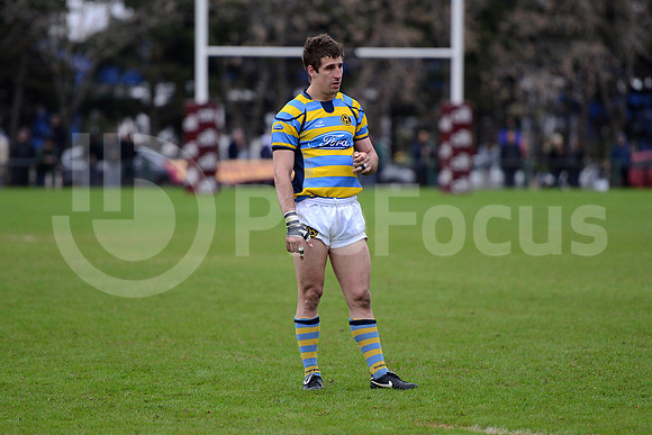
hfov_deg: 10.3
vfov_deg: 6.9
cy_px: 218
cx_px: 326
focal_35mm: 200
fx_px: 3623
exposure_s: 1/500
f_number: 2.8
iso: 1600
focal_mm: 200
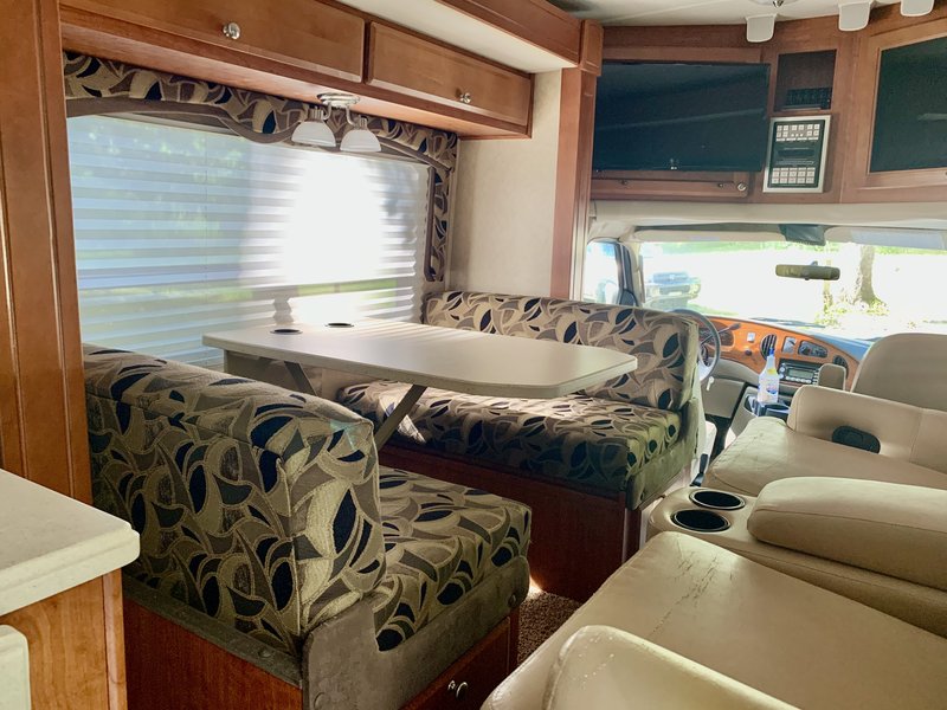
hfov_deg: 67.3
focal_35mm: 26
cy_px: 355
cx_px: 474
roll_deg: -0.5
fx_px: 711
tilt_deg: -8.8
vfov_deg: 53.1
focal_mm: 4.25
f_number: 1.8
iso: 100
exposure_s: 1/60
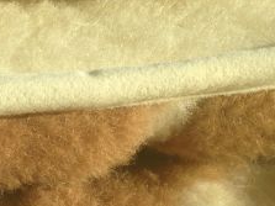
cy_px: 128
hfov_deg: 18.1
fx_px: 834
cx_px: -17
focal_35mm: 105
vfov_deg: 14.1
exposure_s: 1/786
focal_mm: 4.13
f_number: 2.4
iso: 50
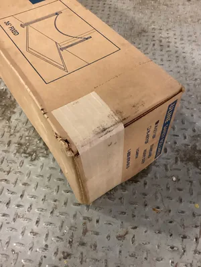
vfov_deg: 58.4
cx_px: 100
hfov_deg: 45.4
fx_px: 240
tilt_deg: -54.1
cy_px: 134
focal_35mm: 31
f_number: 2.4
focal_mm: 3.3
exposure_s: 1/30
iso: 500
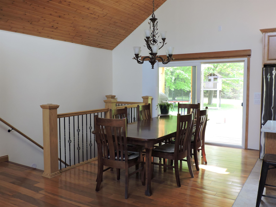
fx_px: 263
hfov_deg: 55.4
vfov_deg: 42.9
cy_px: 104
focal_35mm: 33
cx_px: 138
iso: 250
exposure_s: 1/50
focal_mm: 5.9
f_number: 3.2
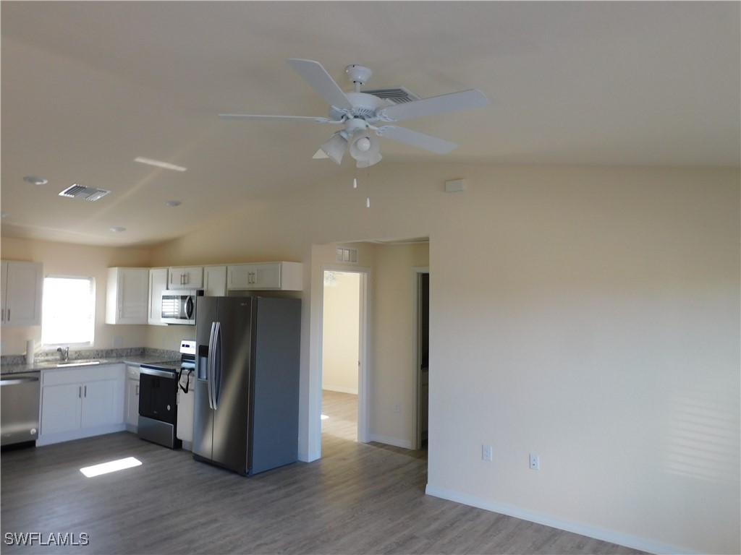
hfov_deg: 71.6
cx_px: 370
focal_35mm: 24
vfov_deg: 56.8
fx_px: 514
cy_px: 278
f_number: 3.3
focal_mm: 4.3
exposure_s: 1/40
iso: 125
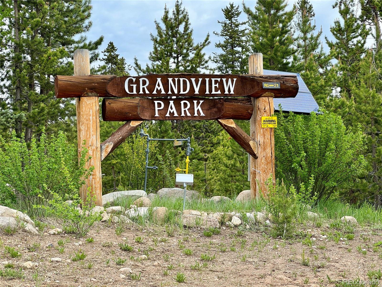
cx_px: 191
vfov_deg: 19.1
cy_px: 144
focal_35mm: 77
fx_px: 850
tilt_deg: +3.8
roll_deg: +1.4
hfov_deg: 25.3
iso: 25
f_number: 2.8
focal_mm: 9
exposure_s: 1/226
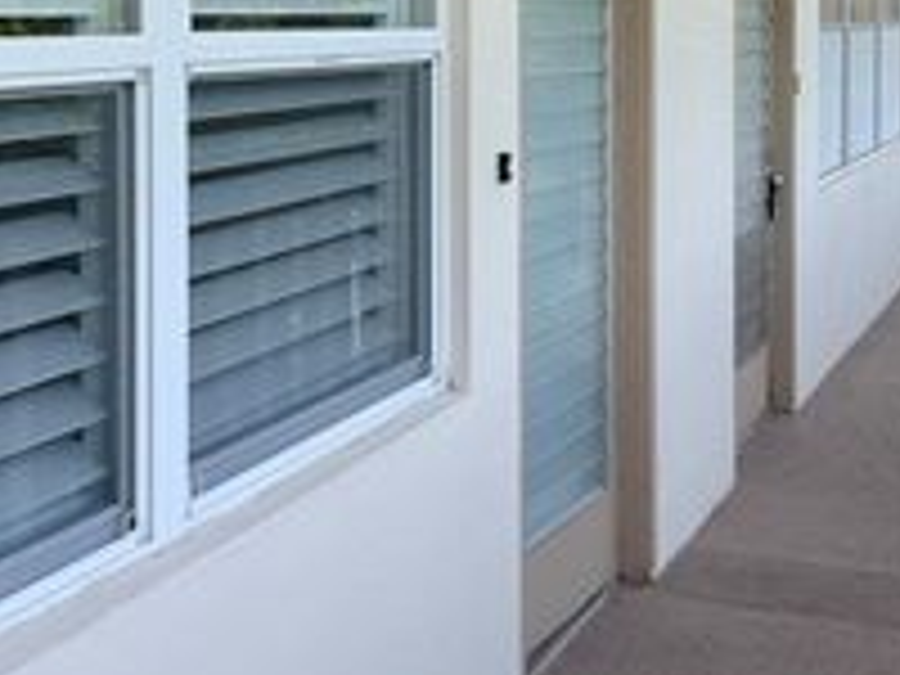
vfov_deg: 23.8
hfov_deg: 32.1
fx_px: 1560
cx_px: 540
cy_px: 74
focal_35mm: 60
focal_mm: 6.76
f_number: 1.78
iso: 80
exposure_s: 1/931
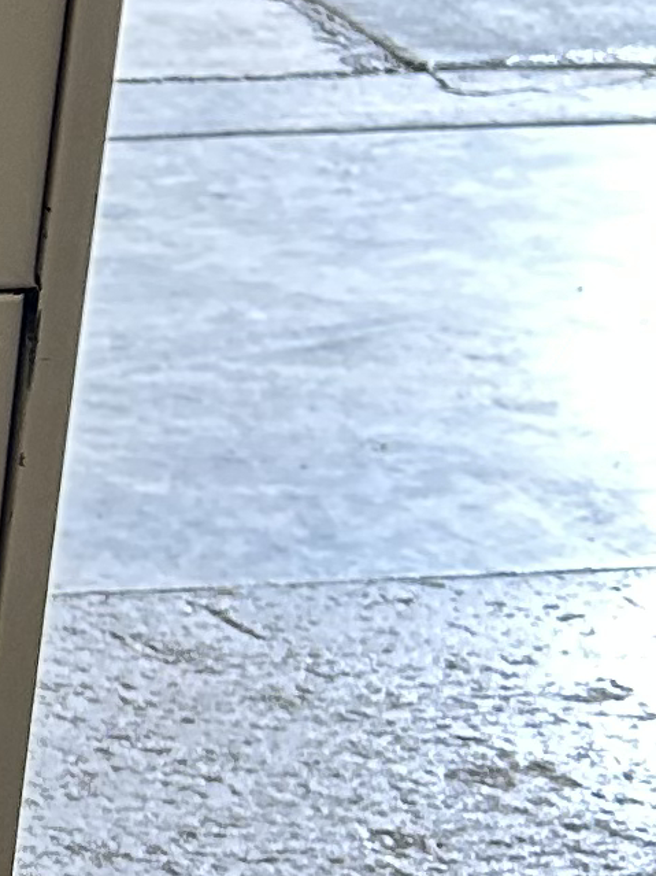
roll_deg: +1.6
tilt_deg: -22.9
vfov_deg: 12.0
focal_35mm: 164
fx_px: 4145
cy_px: 728
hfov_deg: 7.8
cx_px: -1322
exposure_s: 1/114
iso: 125
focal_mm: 5.7
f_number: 1.5
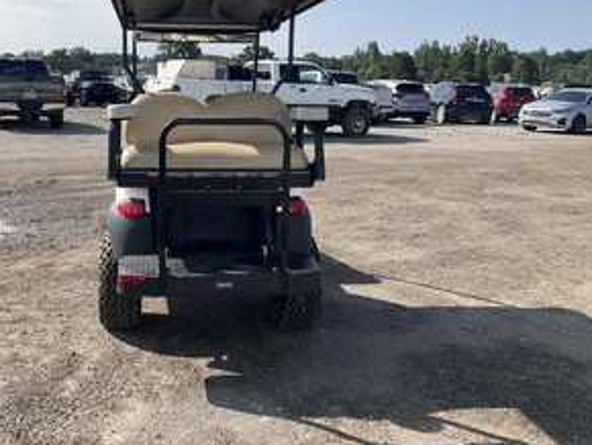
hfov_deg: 46.2
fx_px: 685
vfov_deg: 35.7
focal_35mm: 40
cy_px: 149
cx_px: 210
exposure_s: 1/1984
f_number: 1.8
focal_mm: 3
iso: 25
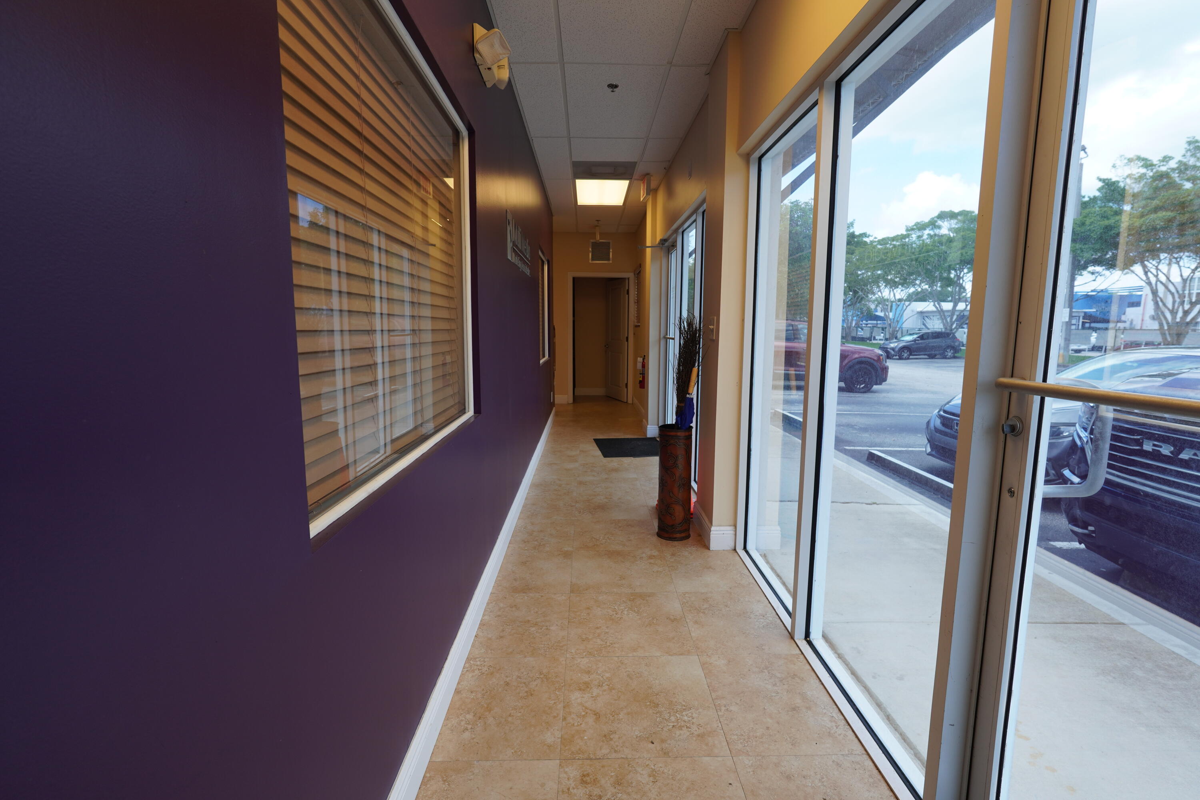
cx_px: 600
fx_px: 550
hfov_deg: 95.0
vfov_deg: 72.1
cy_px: 400
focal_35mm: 16
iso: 125
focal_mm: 11
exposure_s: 1/60
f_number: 4
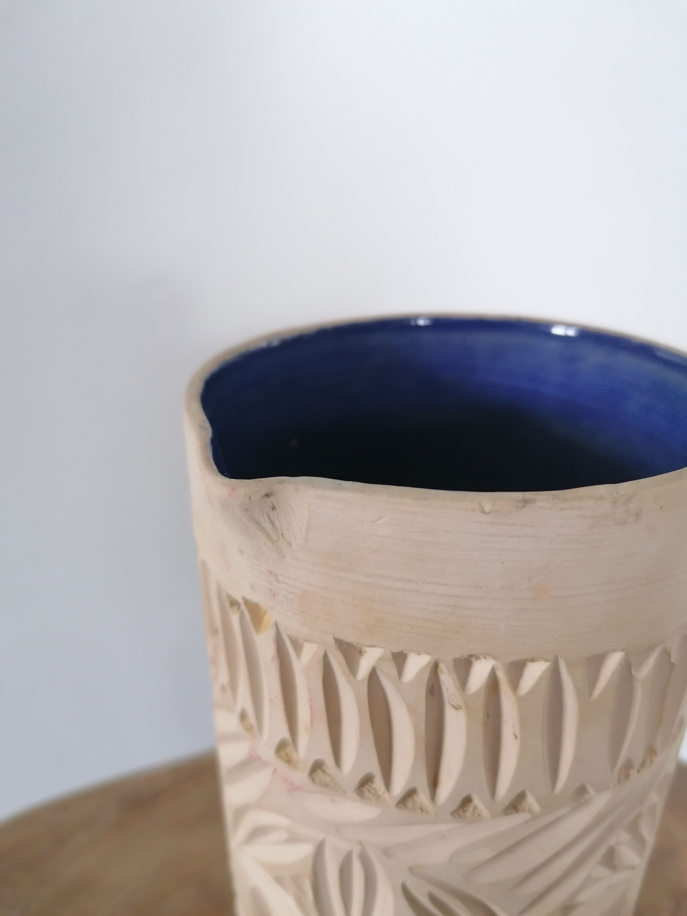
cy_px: 458
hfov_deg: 51.4
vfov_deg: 65.3
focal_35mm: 27
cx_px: 344
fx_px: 714
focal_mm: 4.75
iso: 500
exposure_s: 1/25
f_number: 1.8
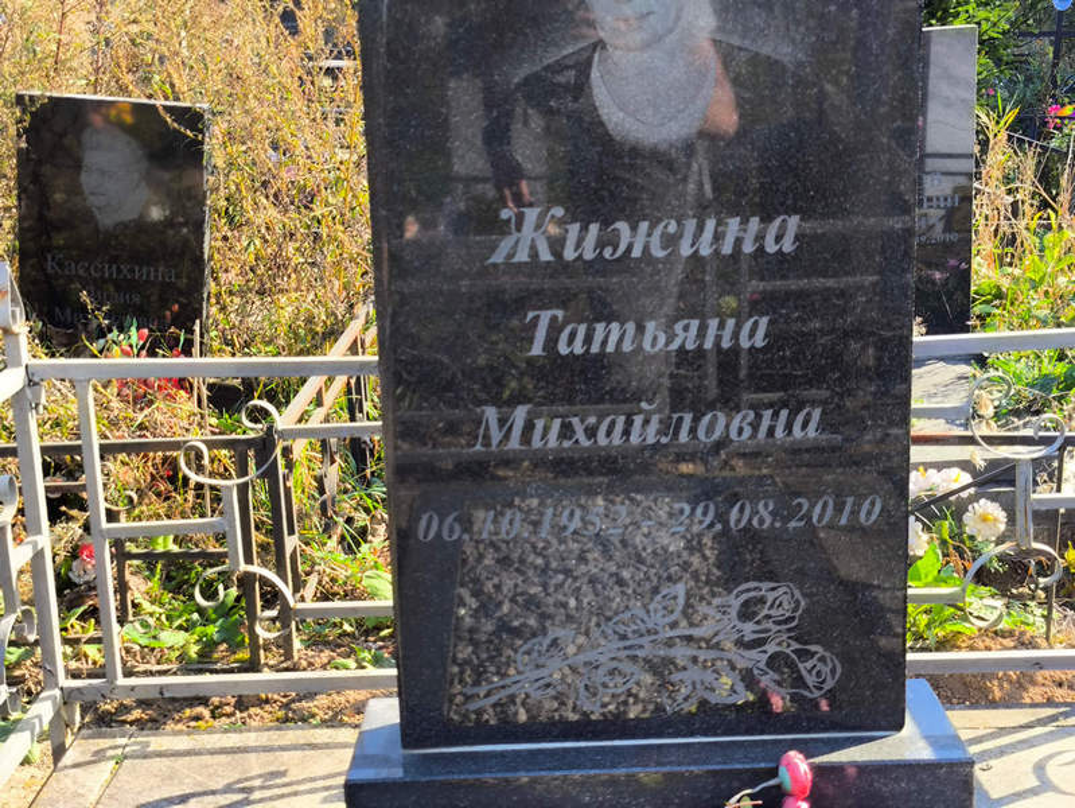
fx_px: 1553
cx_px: 538
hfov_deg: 38.2
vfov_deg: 29.1
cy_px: 404
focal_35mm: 50
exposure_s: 1/300
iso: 50
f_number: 1.7
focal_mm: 4.71
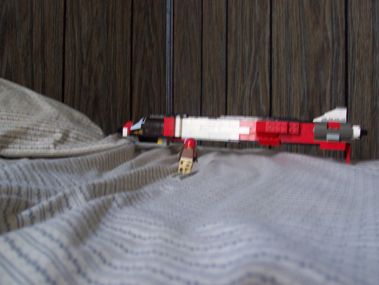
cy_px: 142
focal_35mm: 42
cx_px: 190
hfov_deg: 44.8
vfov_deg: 34.3
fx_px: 460
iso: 160
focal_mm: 7
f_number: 2.9
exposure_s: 1/8
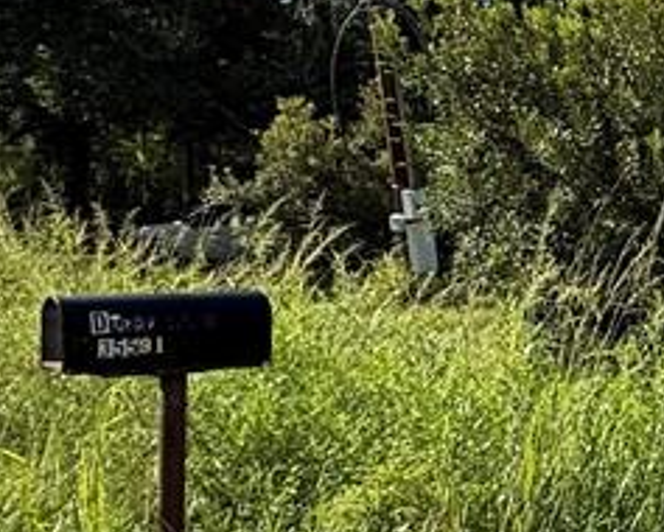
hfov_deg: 21.4
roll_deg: -1.1
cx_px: 1185
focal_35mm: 59
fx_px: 1160
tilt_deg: -2.3
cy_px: 277
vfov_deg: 25.8
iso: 64
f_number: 2.2
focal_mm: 2.22
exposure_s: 1/888
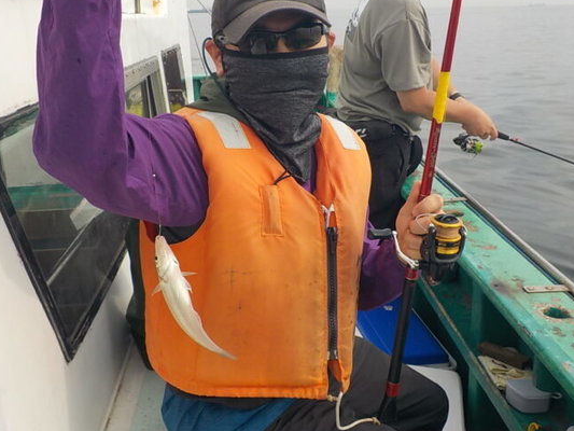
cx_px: 284
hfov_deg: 51.3
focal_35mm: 36
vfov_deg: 39.6
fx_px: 597
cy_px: 191
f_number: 3.3
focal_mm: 4.1
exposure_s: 1/1000
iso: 125
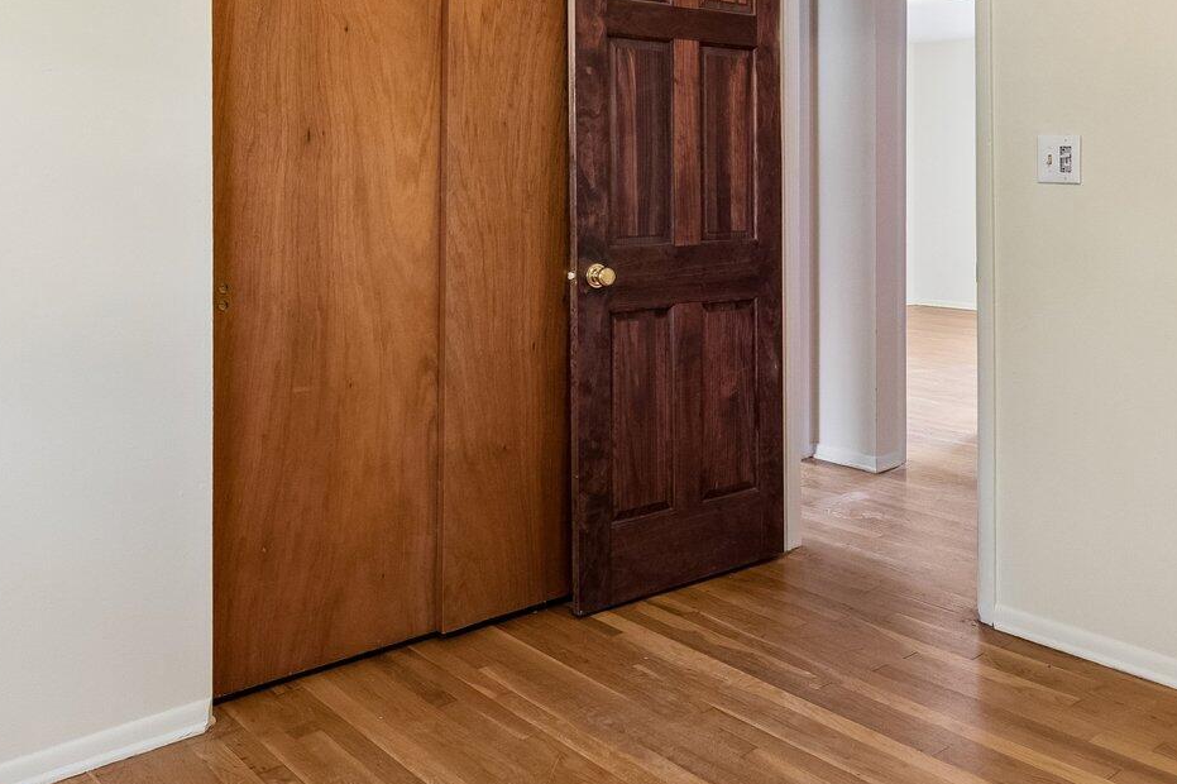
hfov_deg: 56.2
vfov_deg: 38.8
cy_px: 189
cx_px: 770
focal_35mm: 33
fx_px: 1078
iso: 1250
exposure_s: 1/25
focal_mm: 15
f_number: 7.1
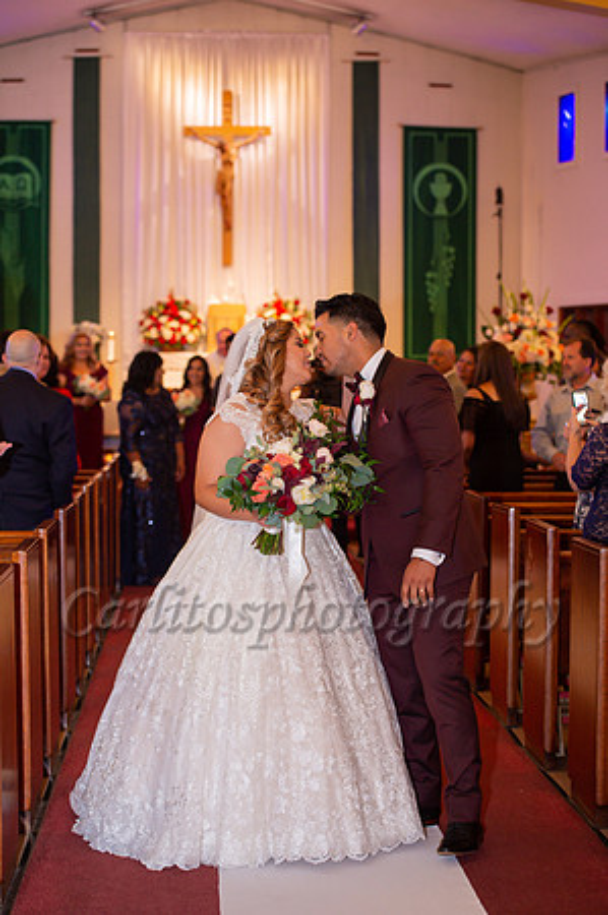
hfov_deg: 19.4
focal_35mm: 70
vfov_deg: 28.9
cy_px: 458
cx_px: 304
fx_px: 1777
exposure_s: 1/60
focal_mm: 70
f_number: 3.5
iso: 1250
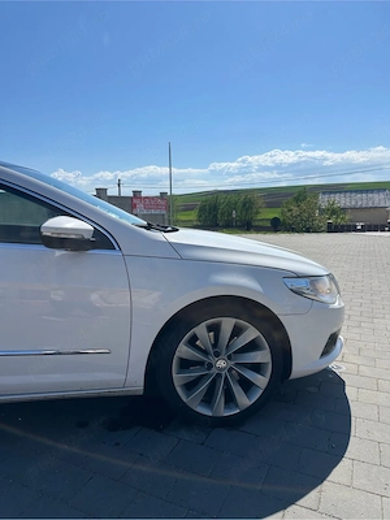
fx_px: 361
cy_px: 260
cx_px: 195
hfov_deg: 56.8
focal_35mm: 24
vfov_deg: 71.6
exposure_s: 1/8197
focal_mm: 6.86
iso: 80
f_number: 1.78
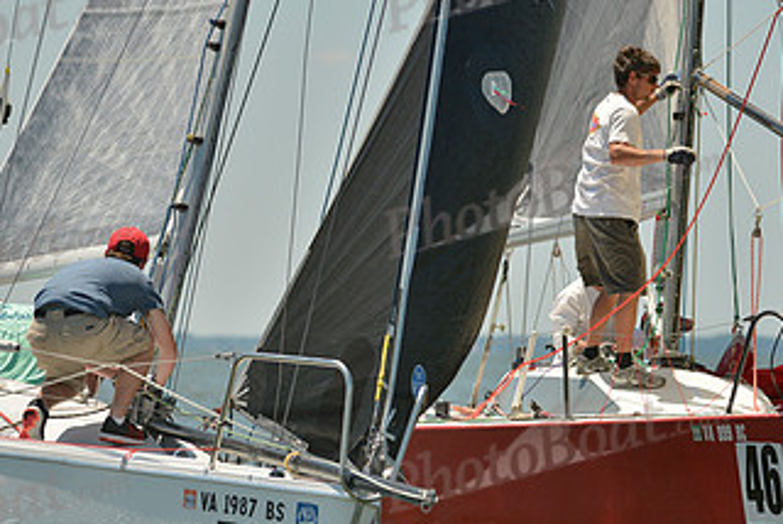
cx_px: 259
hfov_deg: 5.7
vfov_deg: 3.8
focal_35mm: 362
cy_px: 356
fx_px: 7880
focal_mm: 200
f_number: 5
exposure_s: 1/1600
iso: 200
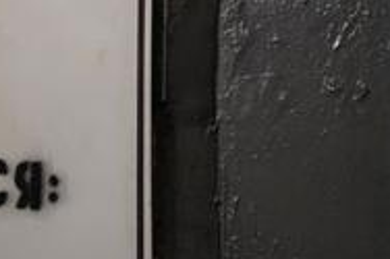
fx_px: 1494
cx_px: -129
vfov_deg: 9.9
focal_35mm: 138
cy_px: 91
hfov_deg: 14.2
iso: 12800
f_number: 5.6
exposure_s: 1/160
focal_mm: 48
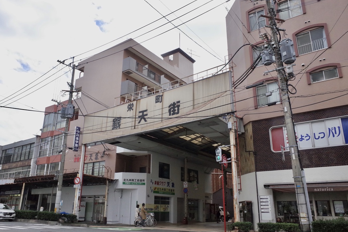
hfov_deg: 63.7
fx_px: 280
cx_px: 170
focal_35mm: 29
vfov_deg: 44.9
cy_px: 118
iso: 1250
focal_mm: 18.3
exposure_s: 1/1500
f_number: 8
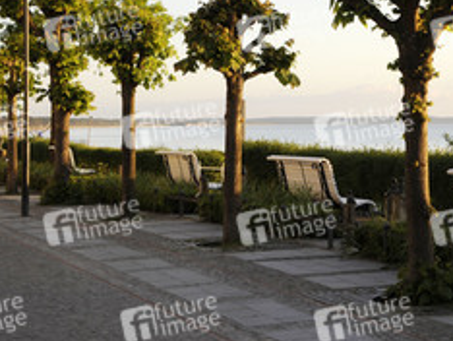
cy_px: 78
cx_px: 312
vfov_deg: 15.3
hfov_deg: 20.3
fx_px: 1258
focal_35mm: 96
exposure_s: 1/250
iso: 400
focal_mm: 52
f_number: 8
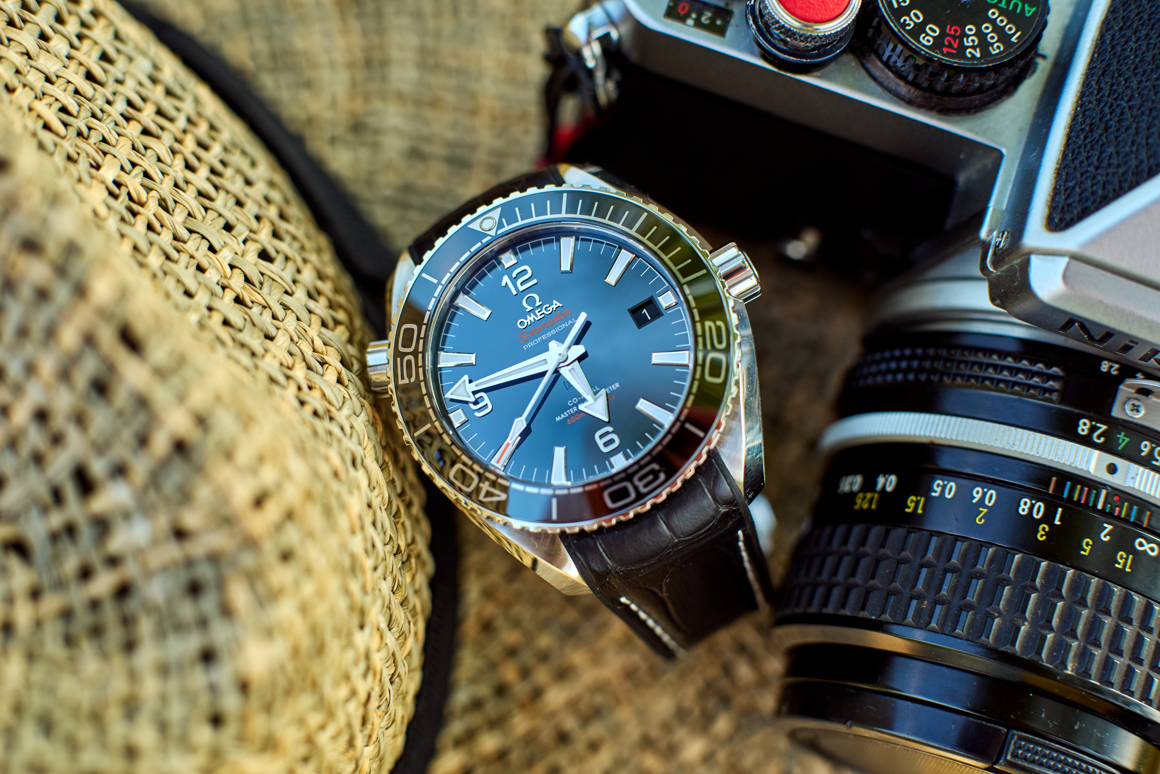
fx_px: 1612
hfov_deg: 39.6
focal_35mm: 50
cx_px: 580
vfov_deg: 27.0
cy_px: 387
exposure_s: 1/160
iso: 360
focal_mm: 50
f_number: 4
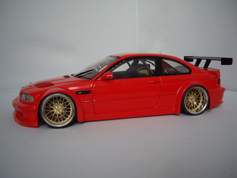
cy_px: 89
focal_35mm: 38
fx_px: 260
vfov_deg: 37.7
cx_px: 118
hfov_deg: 49.0
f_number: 2.7
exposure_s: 1/80
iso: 64
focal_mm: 6.2
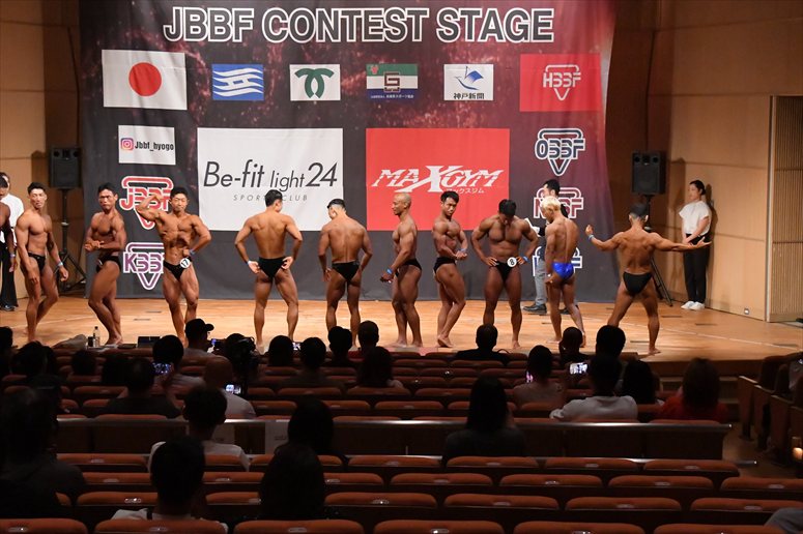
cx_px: 402
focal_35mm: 84
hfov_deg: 24.2
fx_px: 1873
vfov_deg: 16.2
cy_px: 267
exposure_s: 1/400
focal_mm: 56
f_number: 5.6
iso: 11400
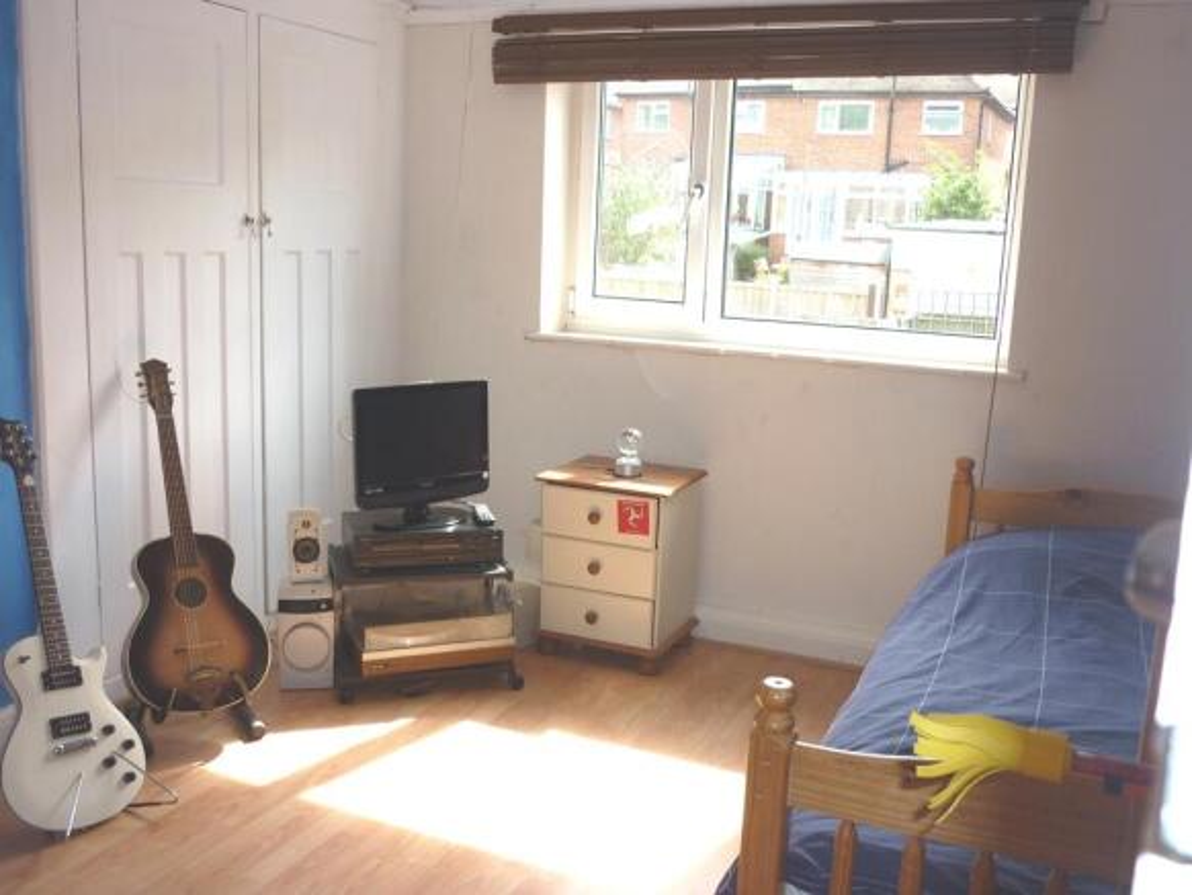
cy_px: 448
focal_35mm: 33
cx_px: 596
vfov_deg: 43.0
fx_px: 1137
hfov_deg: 55.3
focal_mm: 5.5
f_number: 2.8
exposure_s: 1/160
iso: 100
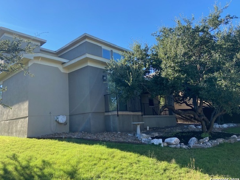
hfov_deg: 65.3
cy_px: 93
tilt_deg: +11.8
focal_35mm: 27
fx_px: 187
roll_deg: +2.9
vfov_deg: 51.3
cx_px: 116
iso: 32
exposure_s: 1/827
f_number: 1.8
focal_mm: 4.25
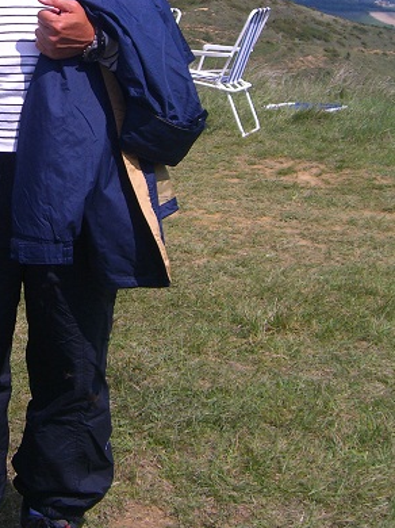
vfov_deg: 24.7
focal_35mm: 78
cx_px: -8
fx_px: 1188
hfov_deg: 18.4
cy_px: 119
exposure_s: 1/200
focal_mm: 7.9
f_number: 8
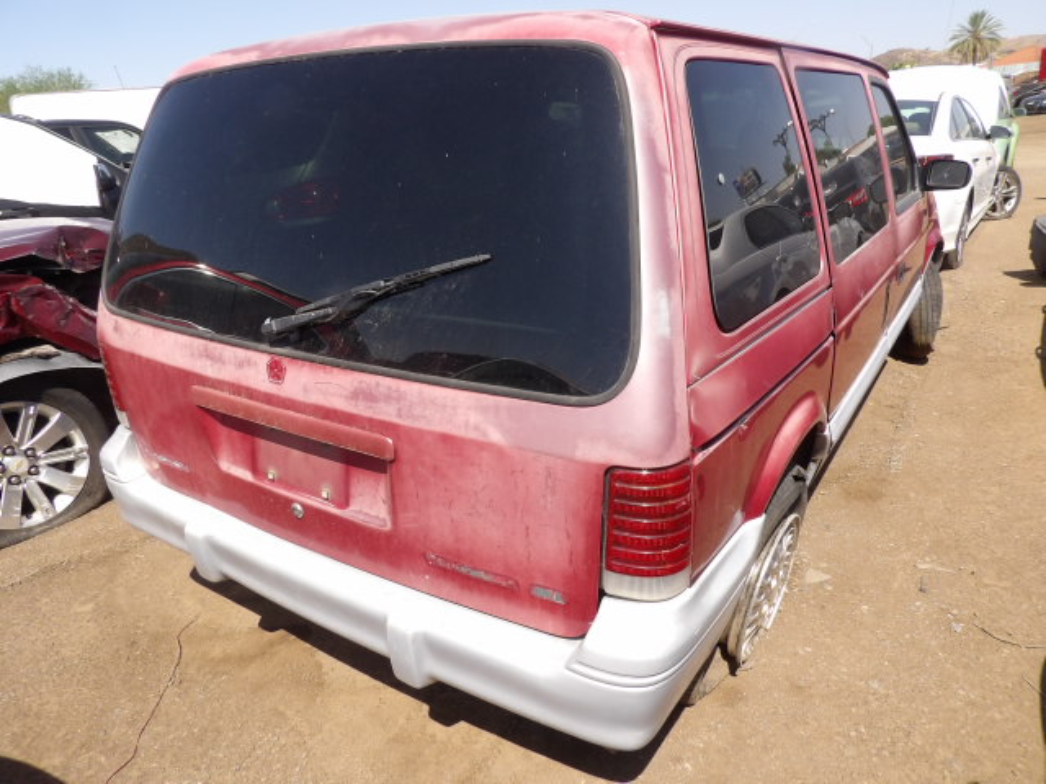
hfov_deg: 71.6
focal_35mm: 24
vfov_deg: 56.8
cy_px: 392
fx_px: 725
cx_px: 523
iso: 100
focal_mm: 4.3
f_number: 4.6
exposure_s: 1/510
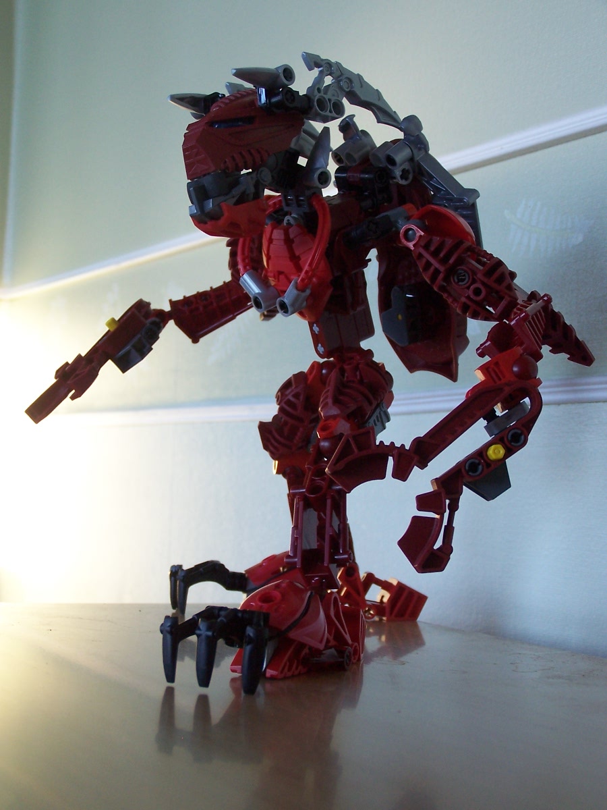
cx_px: 304
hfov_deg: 22.9
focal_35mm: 64
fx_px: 1496
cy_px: 405
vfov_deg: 30.3
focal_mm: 10.7
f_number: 3.2
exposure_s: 1/30
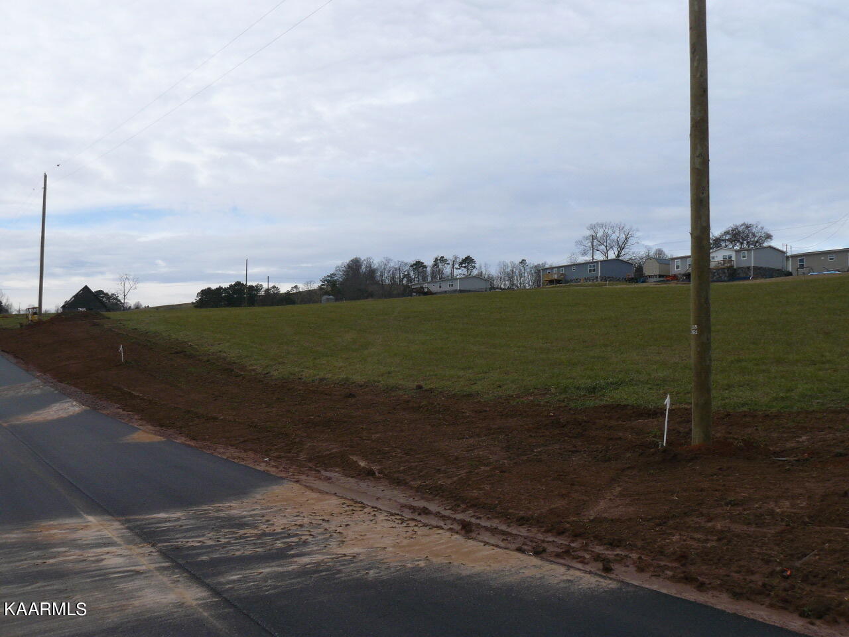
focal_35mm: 36
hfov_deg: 51.4
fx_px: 883
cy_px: 318
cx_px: 424
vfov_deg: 39.7
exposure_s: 1/320
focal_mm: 6
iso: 100
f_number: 5.6
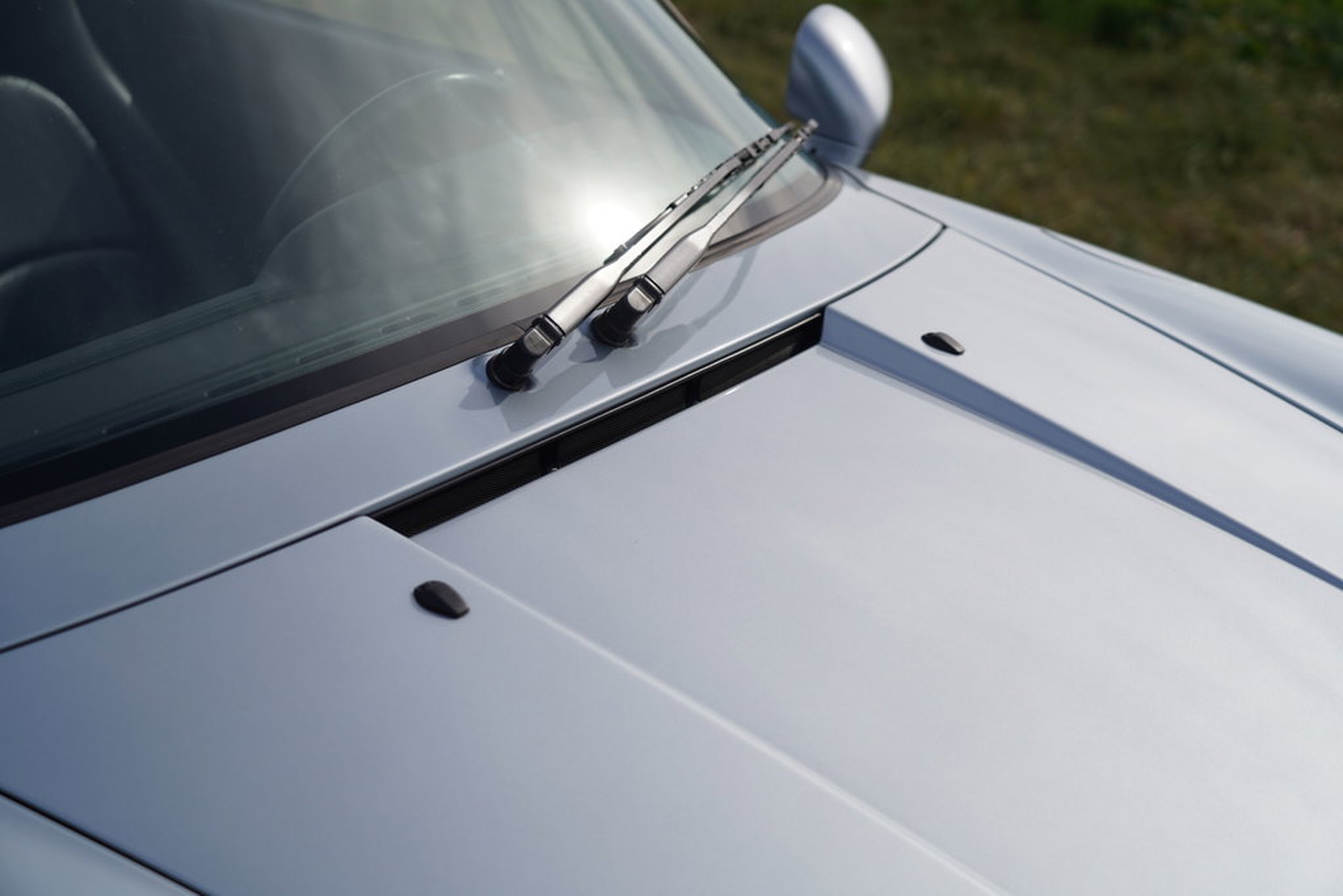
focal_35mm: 56
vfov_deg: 24.2
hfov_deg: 35.6
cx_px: 672
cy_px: 448
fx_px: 2089
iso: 100
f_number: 4
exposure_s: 1/1600
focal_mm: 56
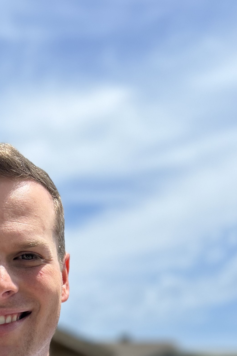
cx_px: 11
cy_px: 362
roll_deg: +2.1
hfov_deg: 19.3
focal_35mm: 69
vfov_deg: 27.4
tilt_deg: +3.5
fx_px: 681
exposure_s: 1/5882
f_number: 1.5
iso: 50
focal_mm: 5.7
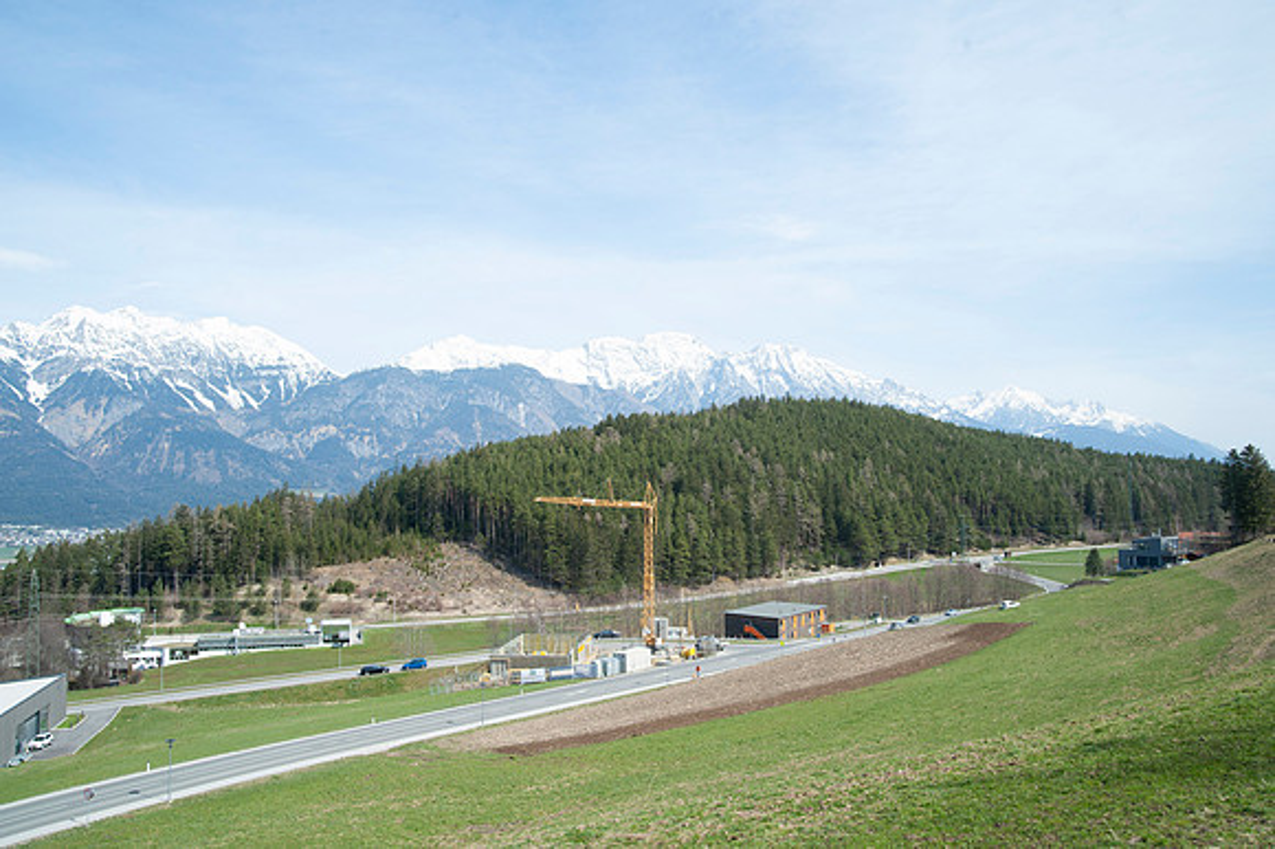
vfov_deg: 46.4
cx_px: 638
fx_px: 991
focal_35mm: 28
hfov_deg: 65.5
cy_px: 424
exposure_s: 1/250
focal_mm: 28
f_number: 11
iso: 200
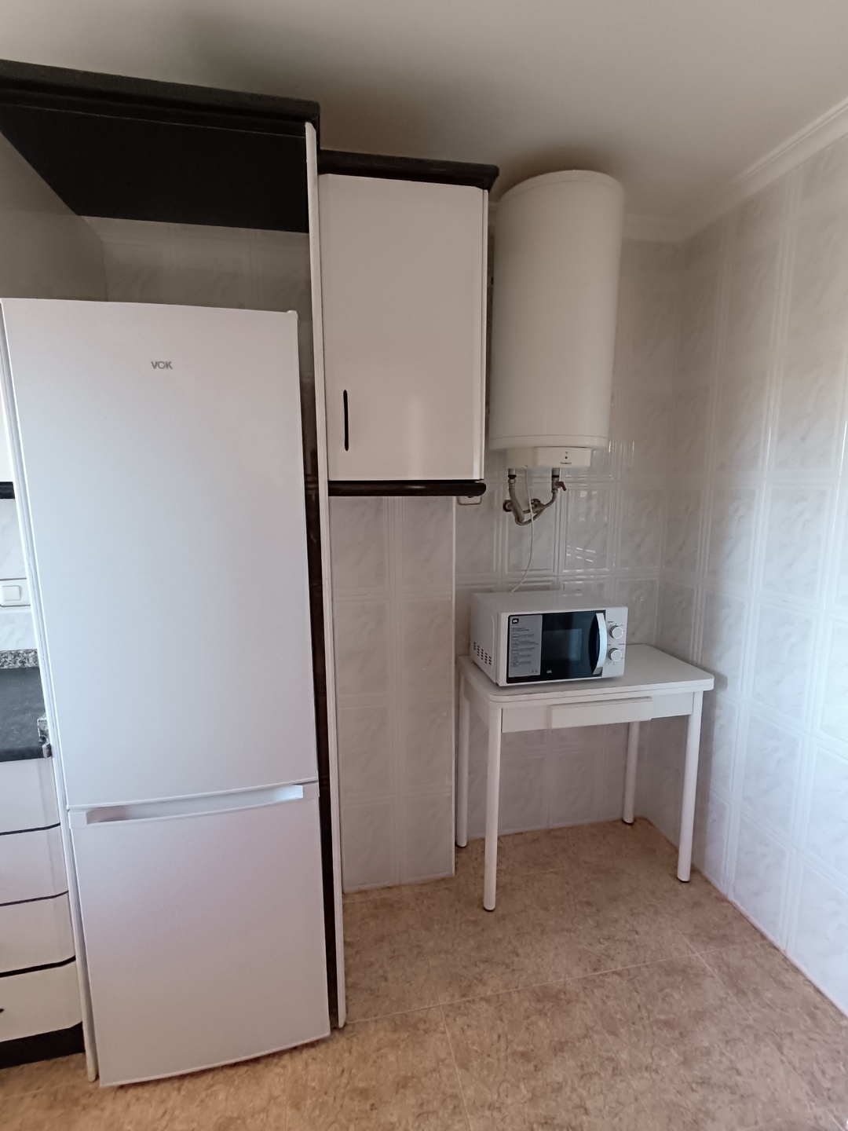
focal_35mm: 16
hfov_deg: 78.1
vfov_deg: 94.5
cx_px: 424
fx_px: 523
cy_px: 566
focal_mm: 1.66
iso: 426
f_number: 2.2
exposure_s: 1/50
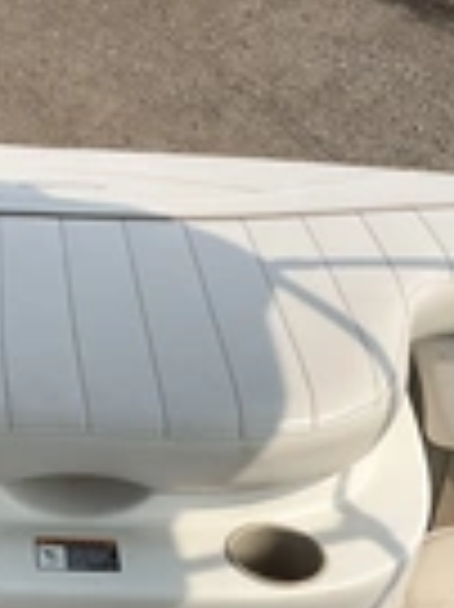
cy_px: 491
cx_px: 22
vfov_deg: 22.5
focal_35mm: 86
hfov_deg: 16.8
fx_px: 1506
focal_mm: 3
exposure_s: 1/2141
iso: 25
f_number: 1.8
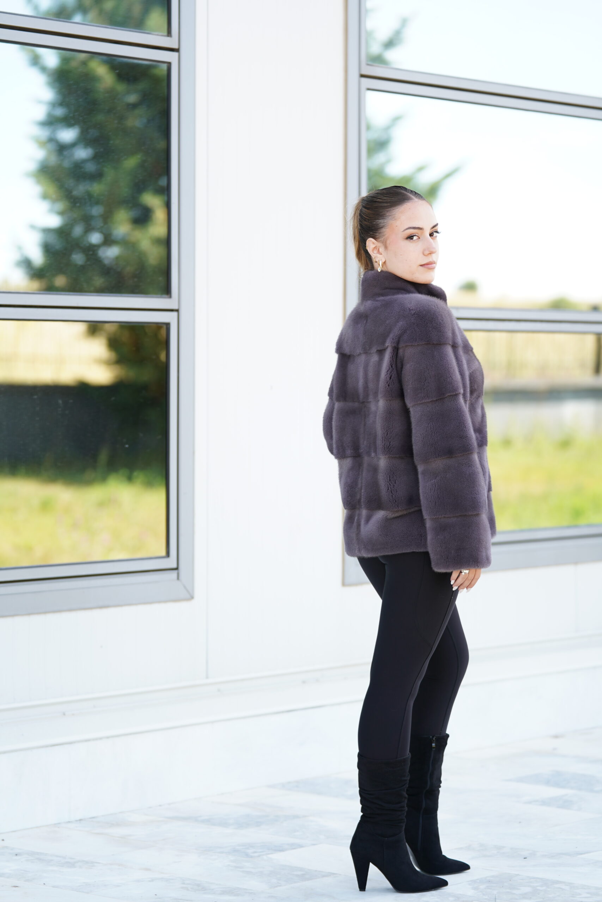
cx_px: 301
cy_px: 451
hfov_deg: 13.2
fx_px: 2608
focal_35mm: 104
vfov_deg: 19.6
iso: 160
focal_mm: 104
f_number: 2.8
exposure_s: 1/250
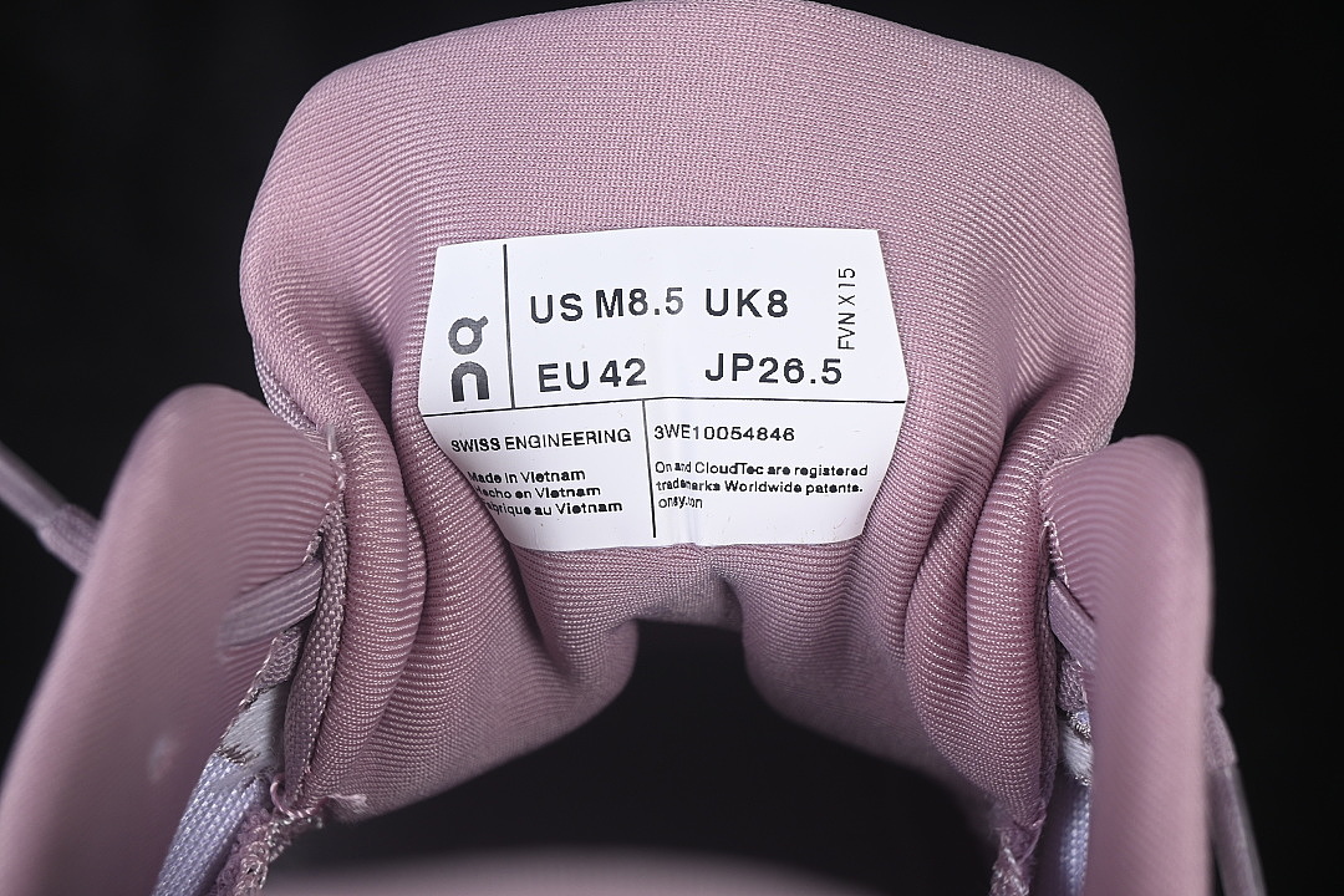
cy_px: 448
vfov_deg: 18.2
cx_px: 672
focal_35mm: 75
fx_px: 2800
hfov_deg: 27.0
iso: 160
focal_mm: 50
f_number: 8
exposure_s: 1/80
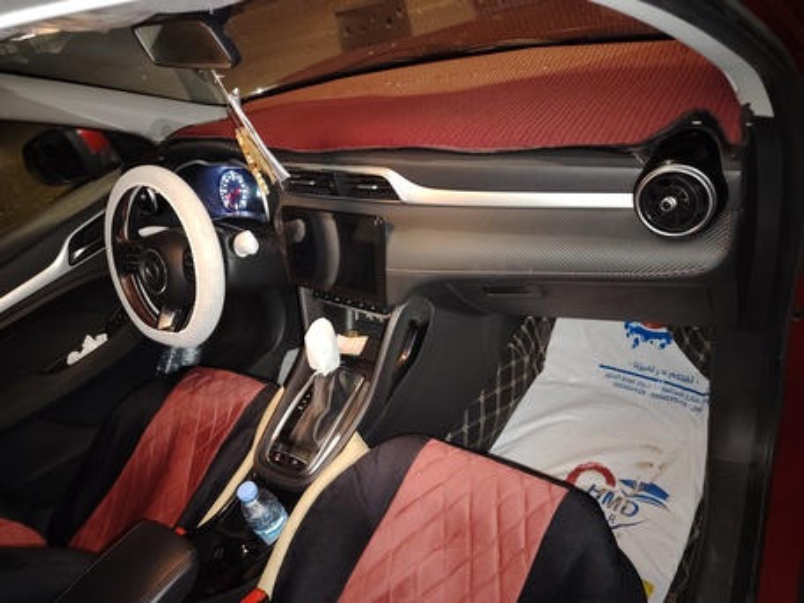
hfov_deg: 71.6
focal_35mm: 24
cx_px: 402
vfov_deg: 56.8
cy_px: 302
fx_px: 558
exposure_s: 1/16.7
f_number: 1.75
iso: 8768
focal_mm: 5.25
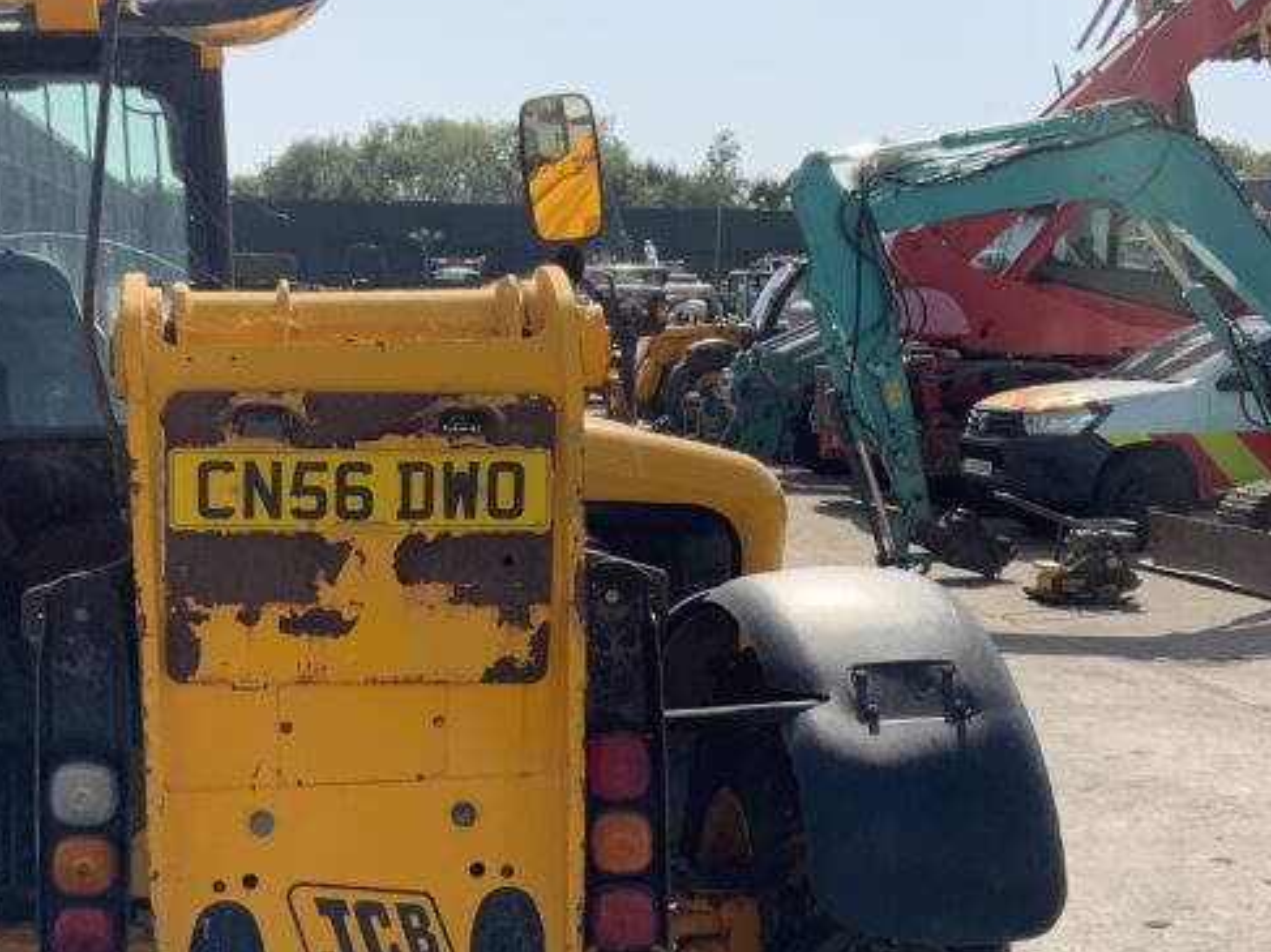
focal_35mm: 61
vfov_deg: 23.9
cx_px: 441
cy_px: 665
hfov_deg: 31.5
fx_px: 2239
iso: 16
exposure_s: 1/2141
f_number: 1.8
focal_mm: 3
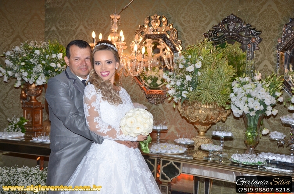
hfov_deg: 35.1
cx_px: 147
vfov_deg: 23.6
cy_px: 97
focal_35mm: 57
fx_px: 464
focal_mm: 38
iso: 640
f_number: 4.5
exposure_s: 1/200
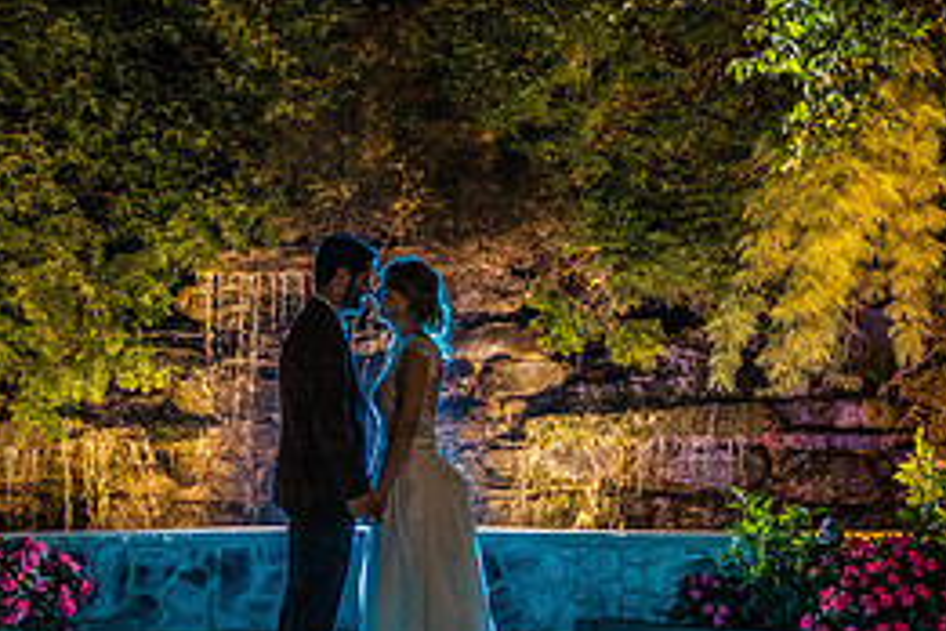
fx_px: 1682
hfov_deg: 31.3
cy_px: 281
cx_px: 344
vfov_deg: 21.2
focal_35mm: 64
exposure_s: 1/100
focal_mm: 28
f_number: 2.8
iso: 3200
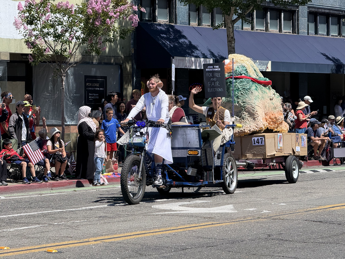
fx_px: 1196
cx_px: 172
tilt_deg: -0.9
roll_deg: +0.3
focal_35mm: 120
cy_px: 130
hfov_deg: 16.4
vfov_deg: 12.3
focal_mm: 15.66
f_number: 2.8
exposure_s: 1/1206
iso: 64
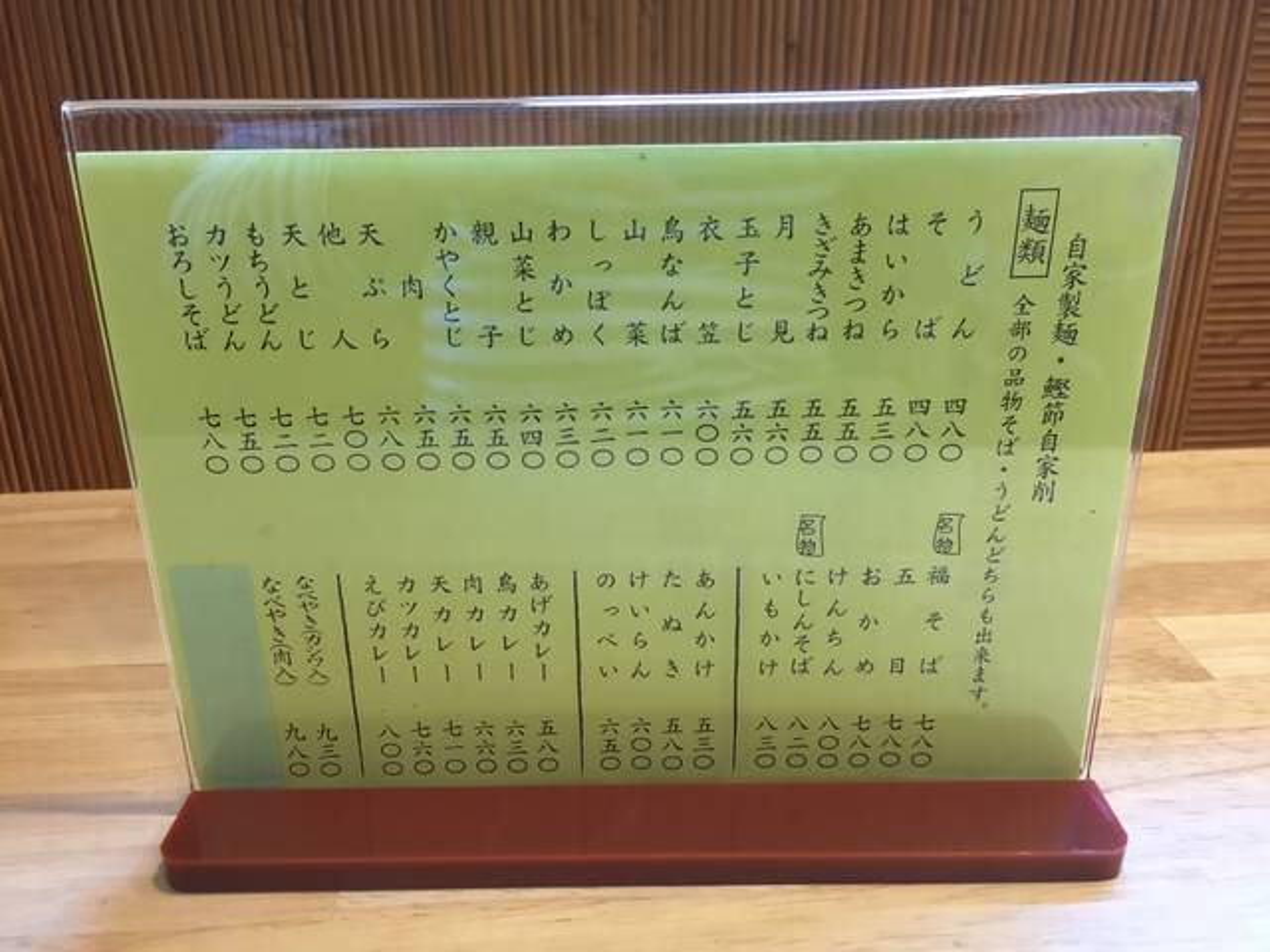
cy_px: 476
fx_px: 1064
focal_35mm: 29
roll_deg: +0.3
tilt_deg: -22.9
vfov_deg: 48.2
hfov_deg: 61.7
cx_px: 635
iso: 80
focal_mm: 4.15
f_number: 2.2
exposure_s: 1/30
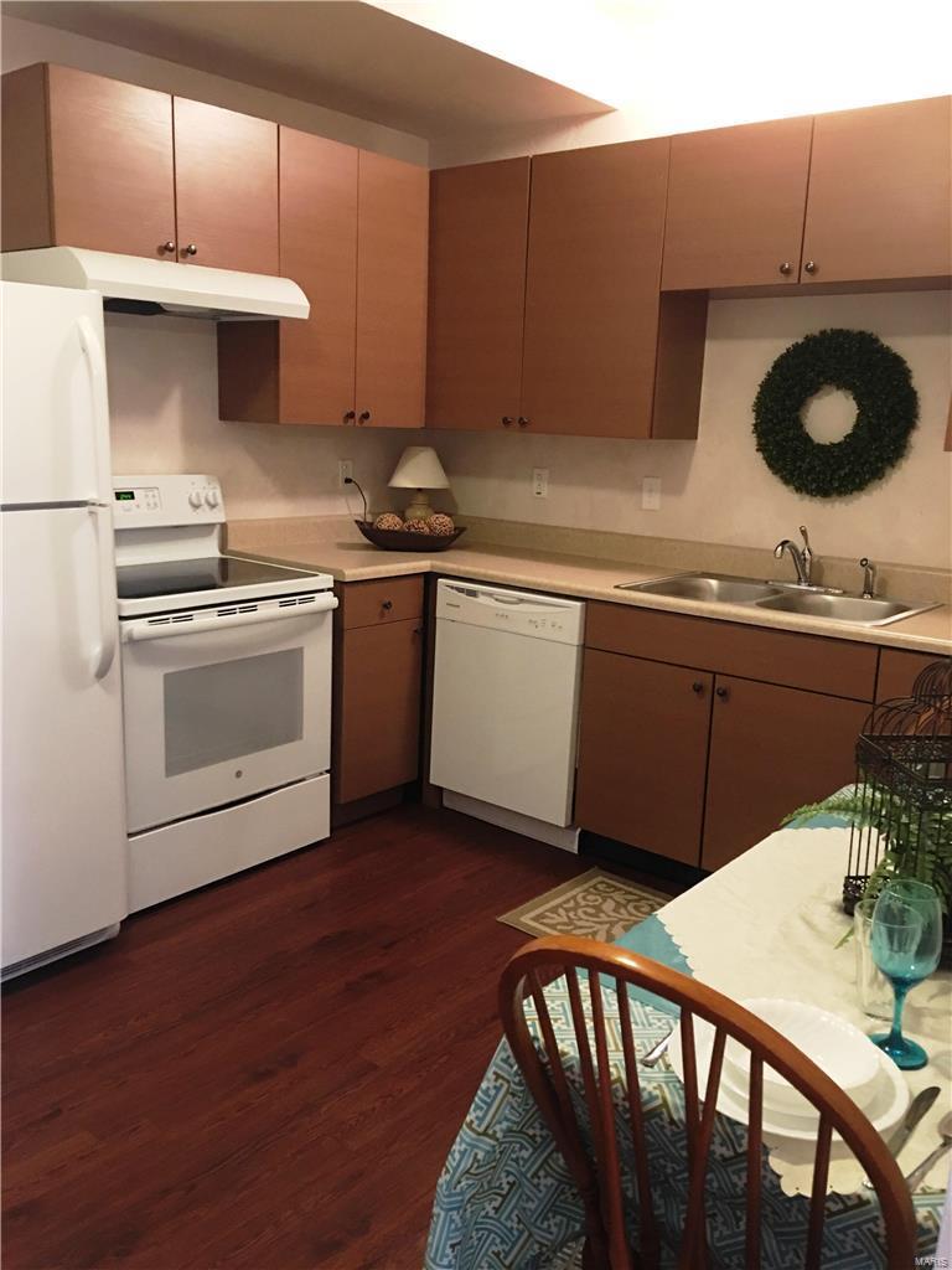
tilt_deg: -11.3
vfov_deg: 61.7
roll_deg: -2.1
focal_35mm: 29
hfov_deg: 48.2
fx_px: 1063
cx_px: 476
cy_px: 635
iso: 64
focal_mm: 4.15
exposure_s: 1/4
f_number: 2.2
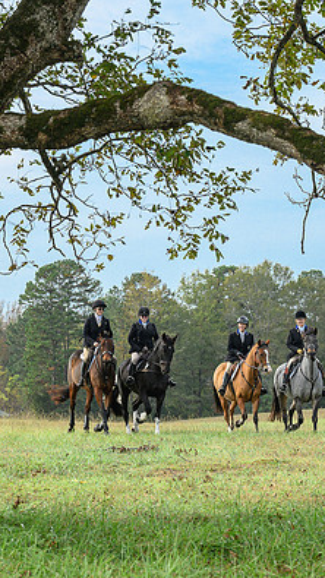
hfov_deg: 7.3
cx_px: 150
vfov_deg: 12.9
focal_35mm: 167
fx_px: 2560
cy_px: 321
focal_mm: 83
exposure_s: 1/320
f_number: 6.3
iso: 400
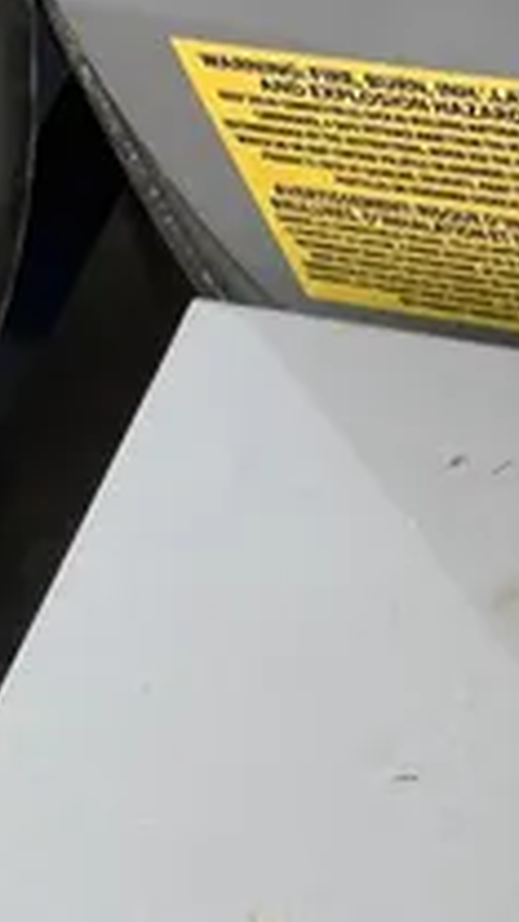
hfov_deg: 11.7
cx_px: 701
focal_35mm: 100
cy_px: 1110
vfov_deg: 20.0
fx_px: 2447
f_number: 1.6
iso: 50
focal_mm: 5.1
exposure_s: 1/396
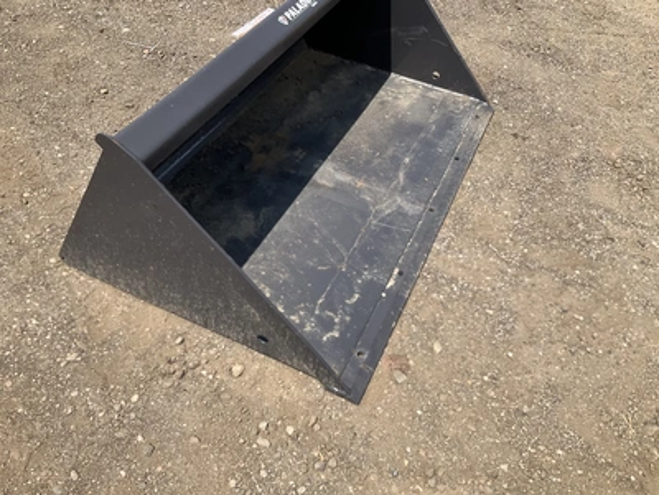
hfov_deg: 61.7
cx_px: 330
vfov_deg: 48.2
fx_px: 552
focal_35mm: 29
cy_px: 248
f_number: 1.8
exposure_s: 1/1490
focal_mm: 3
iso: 25
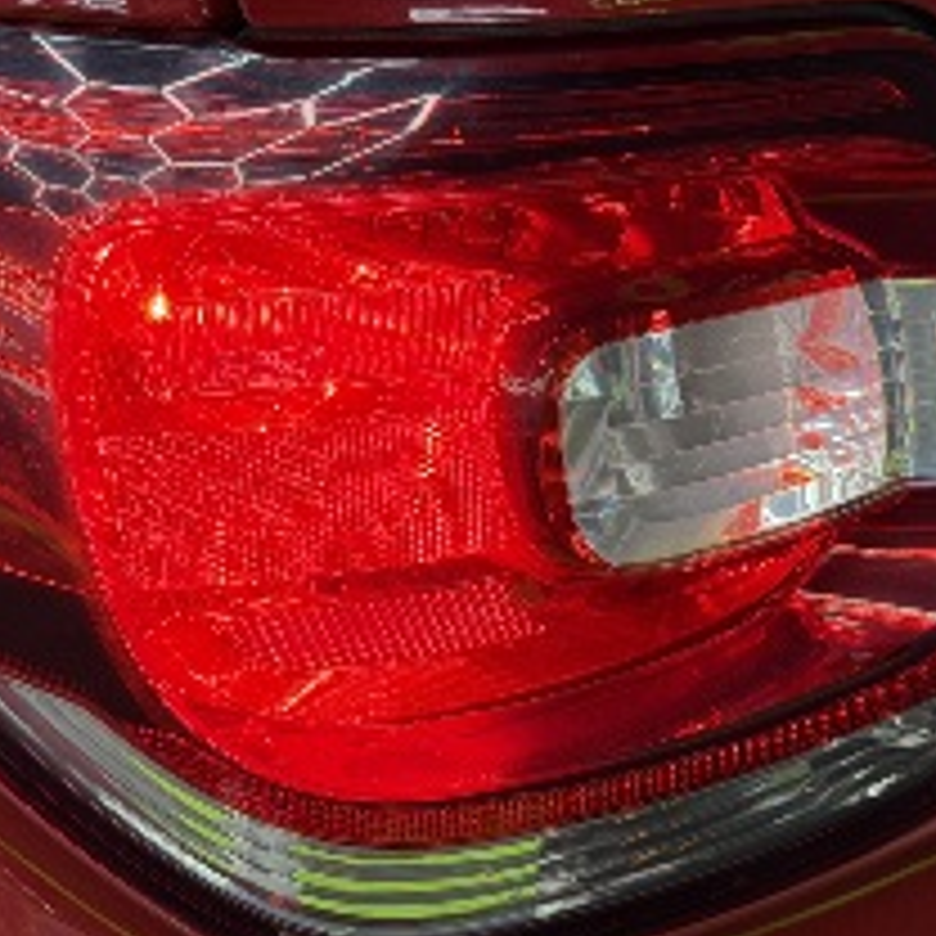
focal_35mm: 85
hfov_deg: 20.3
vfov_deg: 20.4
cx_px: 270
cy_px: 450
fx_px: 2600
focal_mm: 6.76
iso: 160
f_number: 1.78
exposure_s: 1/60
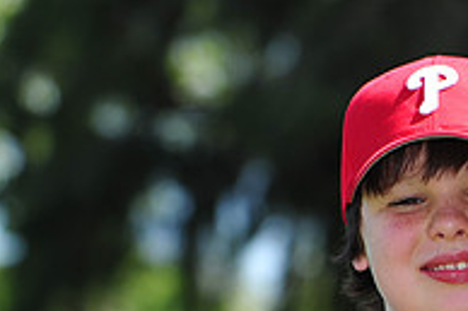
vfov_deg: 2.3
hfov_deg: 3.4
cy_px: 386
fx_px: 7754
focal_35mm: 597
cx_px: 666
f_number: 6.3
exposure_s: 1/320
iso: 200
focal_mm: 200
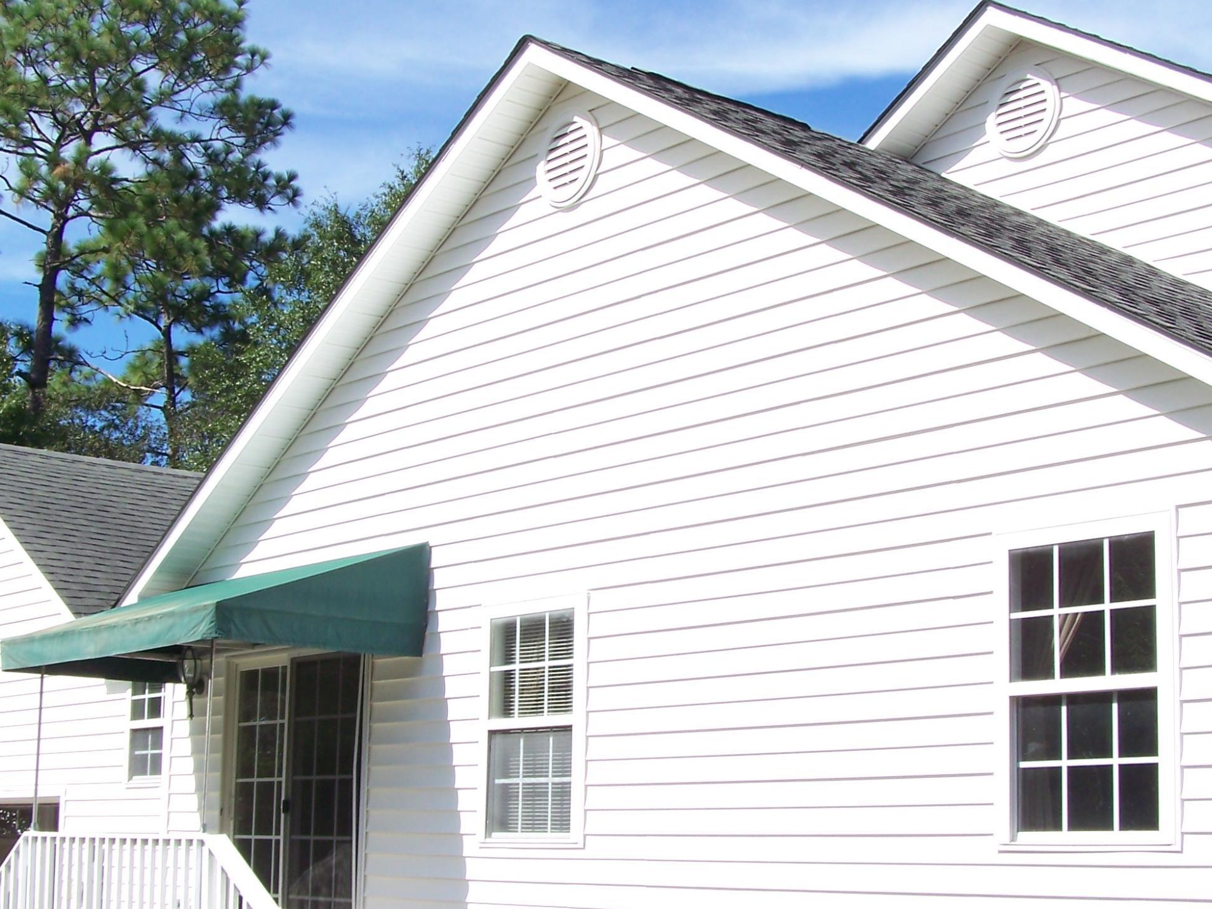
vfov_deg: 24.8
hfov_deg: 32.7
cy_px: 542
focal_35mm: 59
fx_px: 2066
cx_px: 603
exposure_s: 1/1250
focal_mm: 6.3
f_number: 5.6
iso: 64
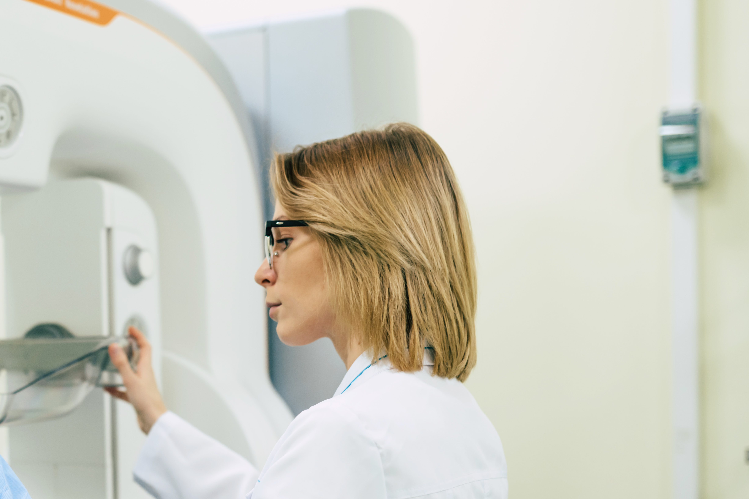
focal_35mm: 68
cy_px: 370
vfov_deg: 19.9
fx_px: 1415
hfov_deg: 28.2
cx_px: 41
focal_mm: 35
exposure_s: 1/100
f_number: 1.8
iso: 250
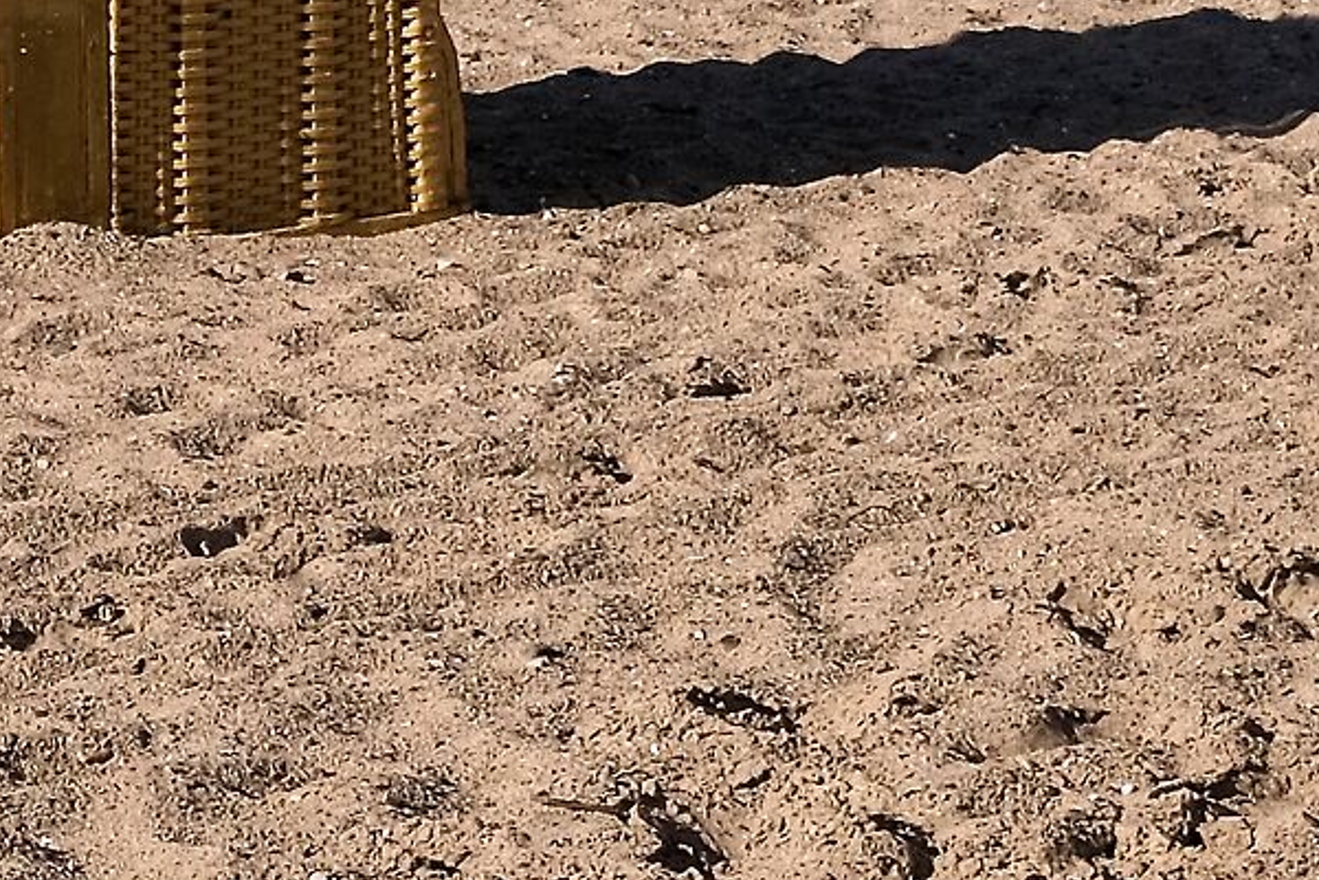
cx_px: -756
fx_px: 5129
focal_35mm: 140
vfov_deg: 9.6
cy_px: -251
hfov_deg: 13.6
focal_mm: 23
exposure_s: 1/680
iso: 160
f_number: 8
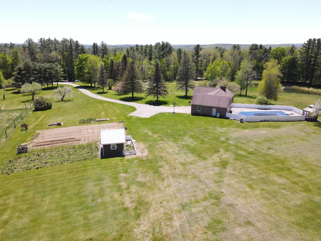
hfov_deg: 71.6
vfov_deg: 56.8
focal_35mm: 24
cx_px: 160
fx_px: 223
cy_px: 120
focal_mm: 4.5
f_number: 2.8
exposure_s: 1/80
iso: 400
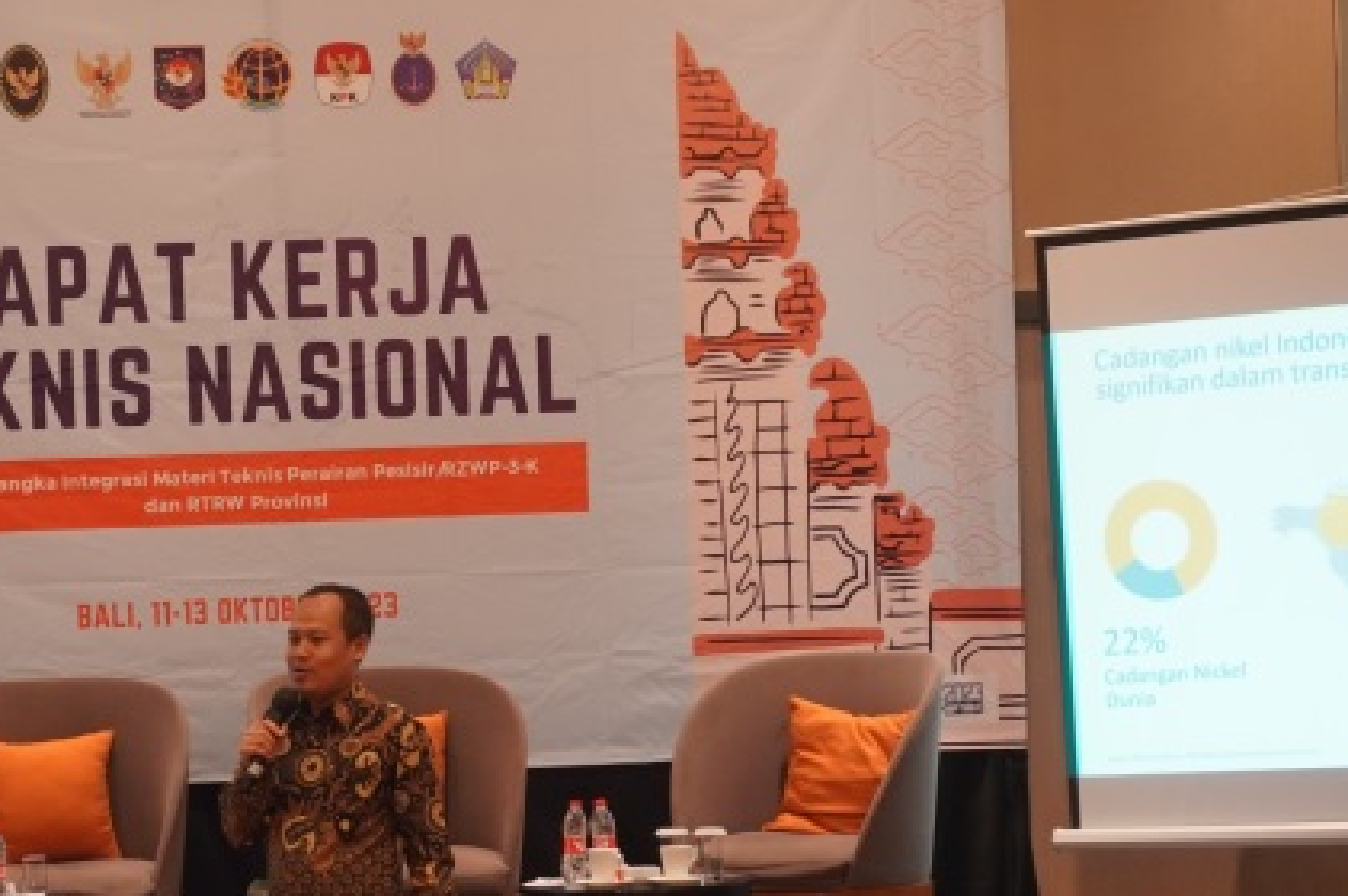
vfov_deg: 14.9
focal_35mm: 91
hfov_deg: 22.1
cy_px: 698
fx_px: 3413
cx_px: 314
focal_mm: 25
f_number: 7.1
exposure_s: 1/15
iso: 500
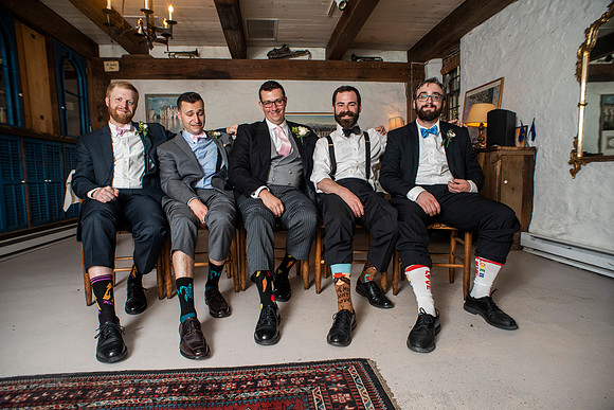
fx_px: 341
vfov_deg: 62.0
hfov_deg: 84.0
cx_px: 307
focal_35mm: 20
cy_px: 205
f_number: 4
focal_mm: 20
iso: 640
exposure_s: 1/80
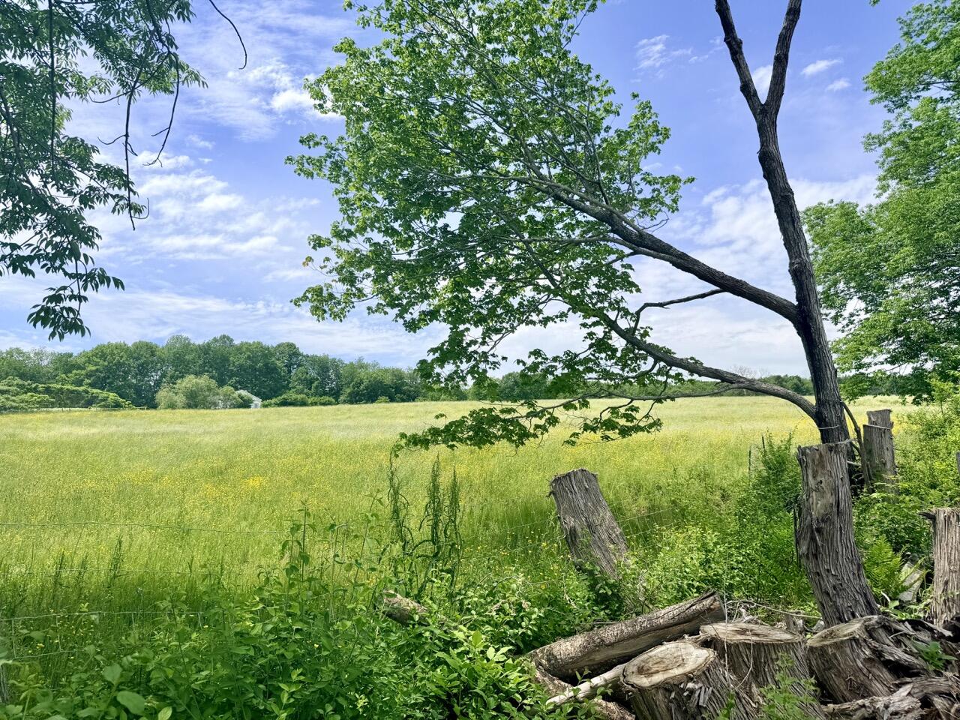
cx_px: 480
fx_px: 666
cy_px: 360
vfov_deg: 56.8
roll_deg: +0.2
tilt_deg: +10.0
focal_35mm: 24
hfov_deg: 71.6
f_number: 1.78
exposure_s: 1/6711
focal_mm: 6.76
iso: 80
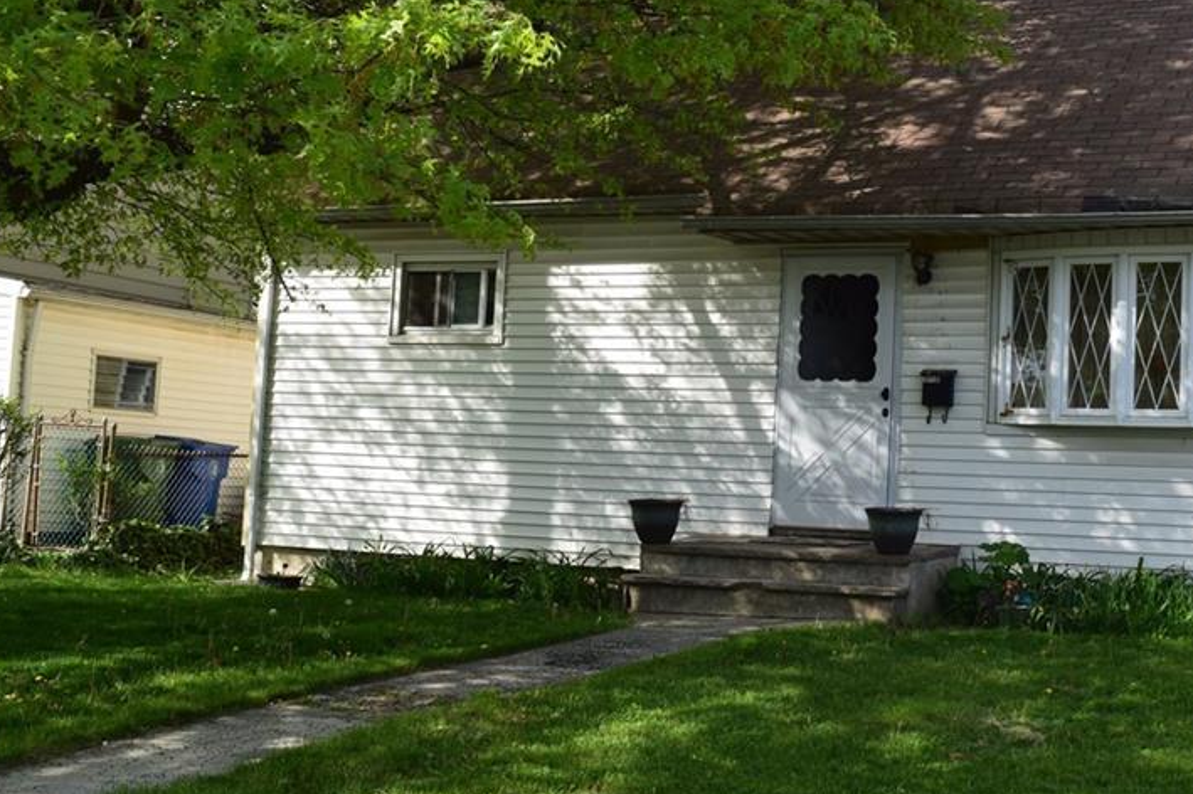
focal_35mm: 52
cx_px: 841
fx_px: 1722
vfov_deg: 25.9
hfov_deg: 37.6
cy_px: 325
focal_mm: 24
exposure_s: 1/320
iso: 400
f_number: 11
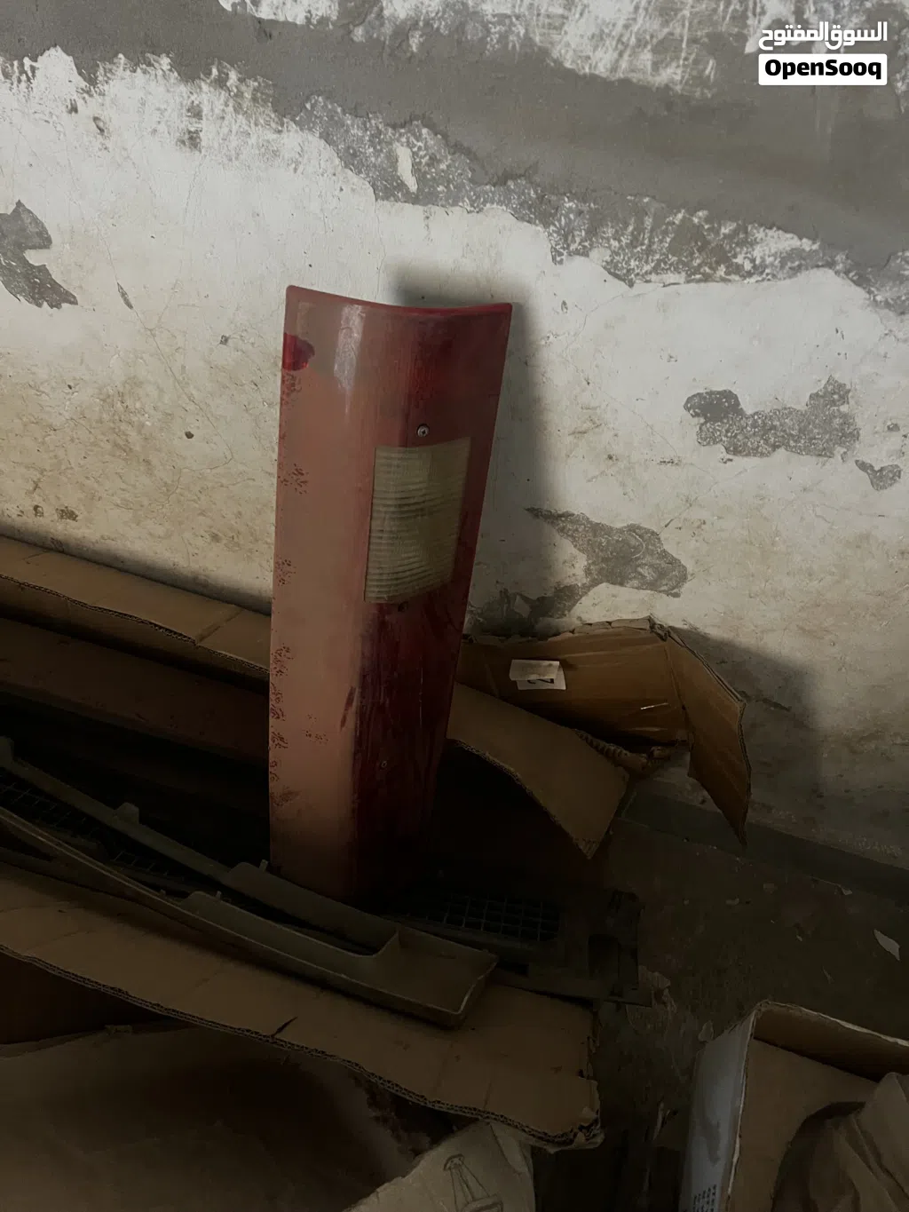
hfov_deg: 53.1
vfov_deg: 67.3
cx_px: 454
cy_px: 606
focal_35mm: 26
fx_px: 910
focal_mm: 5.7
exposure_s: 1/33
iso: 640
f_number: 1.5
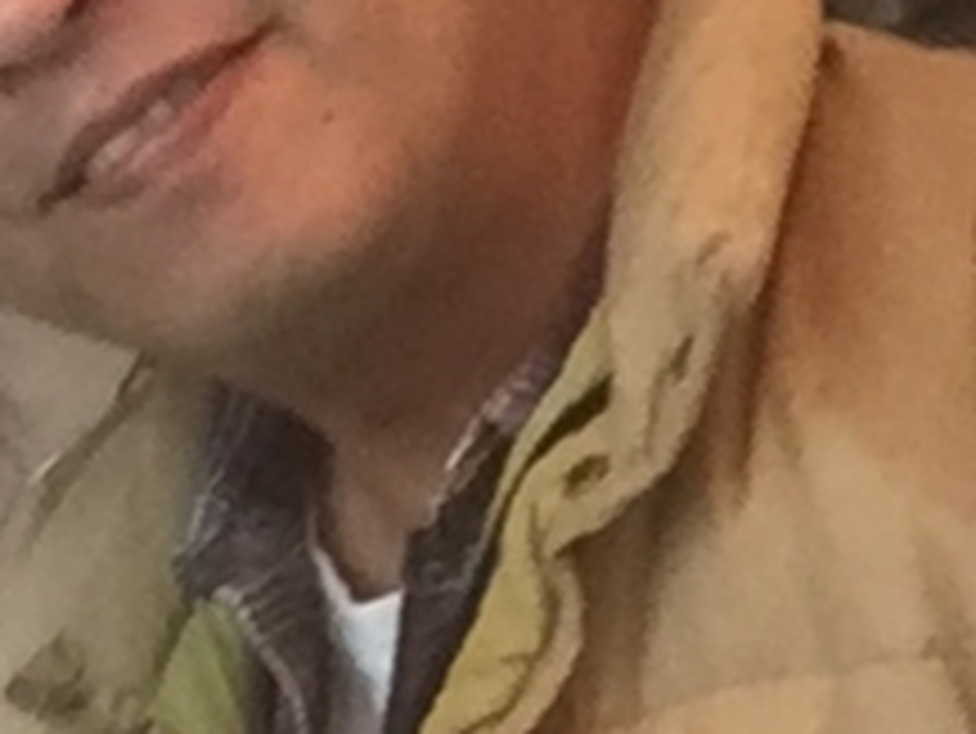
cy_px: 680
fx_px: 4119
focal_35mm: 146
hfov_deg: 12.5
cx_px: -706
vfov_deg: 10.1
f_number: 2.2
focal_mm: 2.65
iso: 250
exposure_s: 1/30
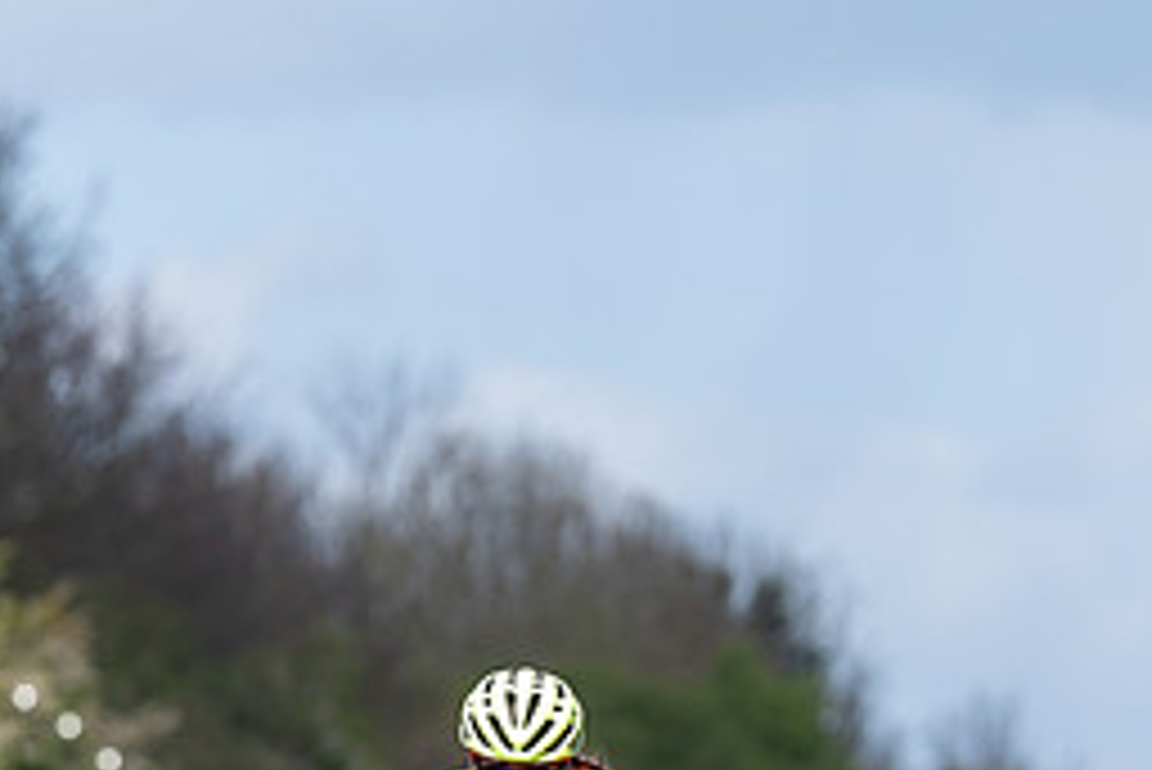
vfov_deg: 3.0
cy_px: 822
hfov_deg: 4.5
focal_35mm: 453
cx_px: 522
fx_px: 14504
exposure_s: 1/1000
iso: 125
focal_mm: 200
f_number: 4
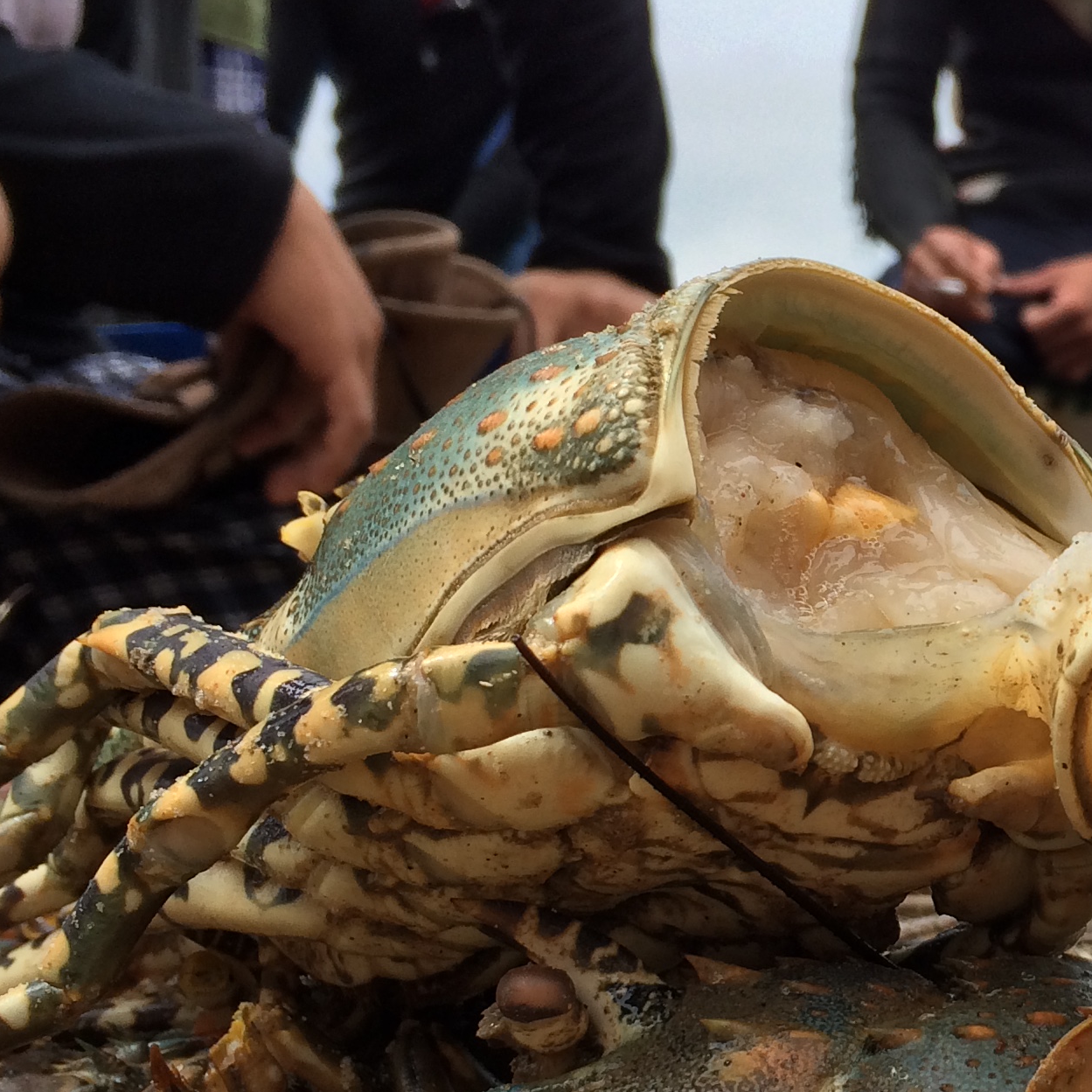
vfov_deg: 25.6
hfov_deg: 24.5
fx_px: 2391
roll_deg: -2.5
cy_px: 720
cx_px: 1103
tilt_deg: -4.2
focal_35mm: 67
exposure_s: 1/1244
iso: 32
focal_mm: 4.15
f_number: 2.2
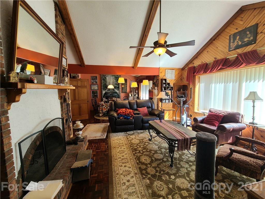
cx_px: 132
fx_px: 100
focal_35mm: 13
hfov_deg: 106.2
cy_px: 100
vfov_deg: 89.9
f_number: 2.2
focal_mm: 2.2
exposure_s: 1/59.2
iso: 125
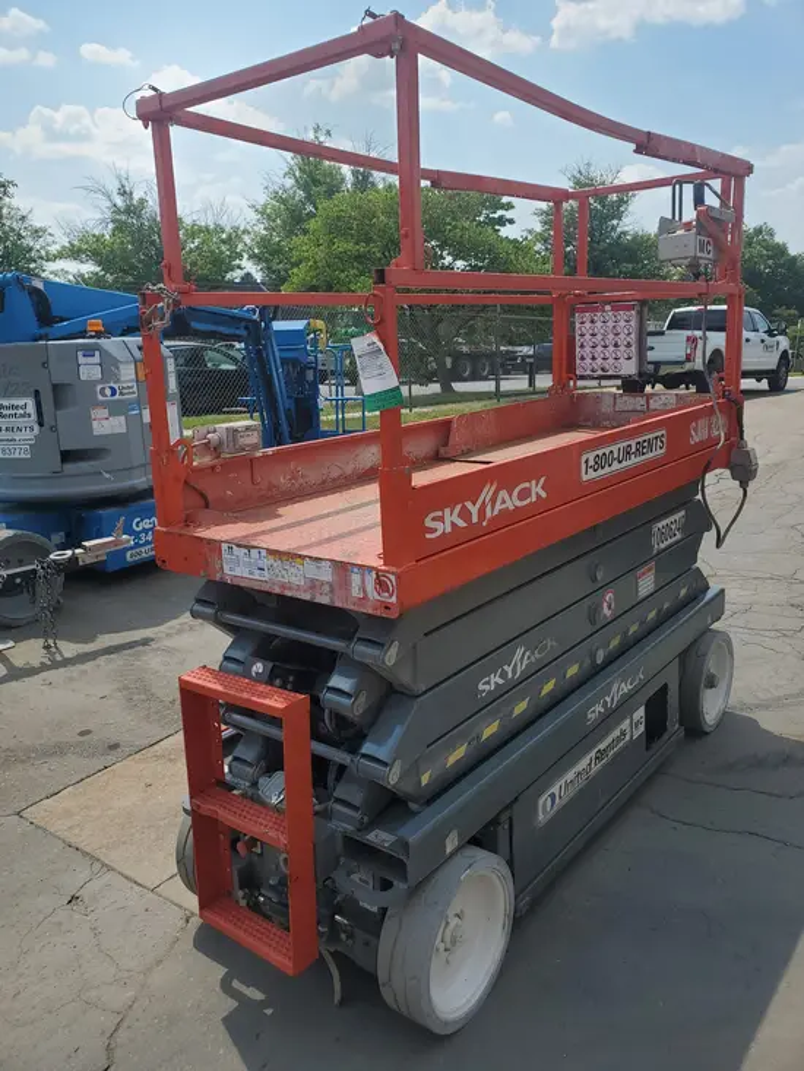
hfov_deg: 53.1
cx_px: 402
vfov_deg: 67.3
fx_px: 805
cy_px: 536
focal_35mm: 26
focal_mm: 4.3
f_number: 2.4
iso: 50
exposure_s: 1/1400
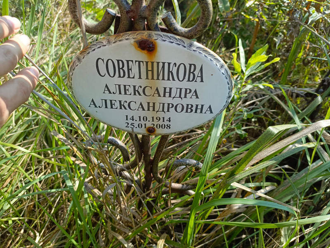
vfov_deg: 54.9
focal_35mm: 25
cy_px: 124
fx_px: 238
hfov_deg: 69.4
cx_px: 165
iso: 112
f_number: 1.69
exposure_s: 1/370
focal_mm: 4.76
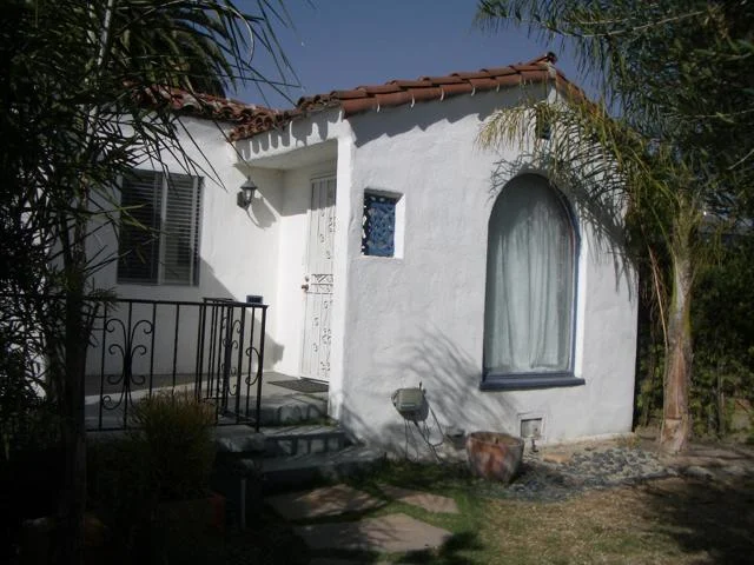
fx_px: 762
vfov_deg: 40.7
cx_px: 377
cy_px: 282
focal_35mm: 35
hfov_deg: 52.6
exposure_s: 1/1250
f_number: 4.3
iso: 50
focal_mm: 5.8
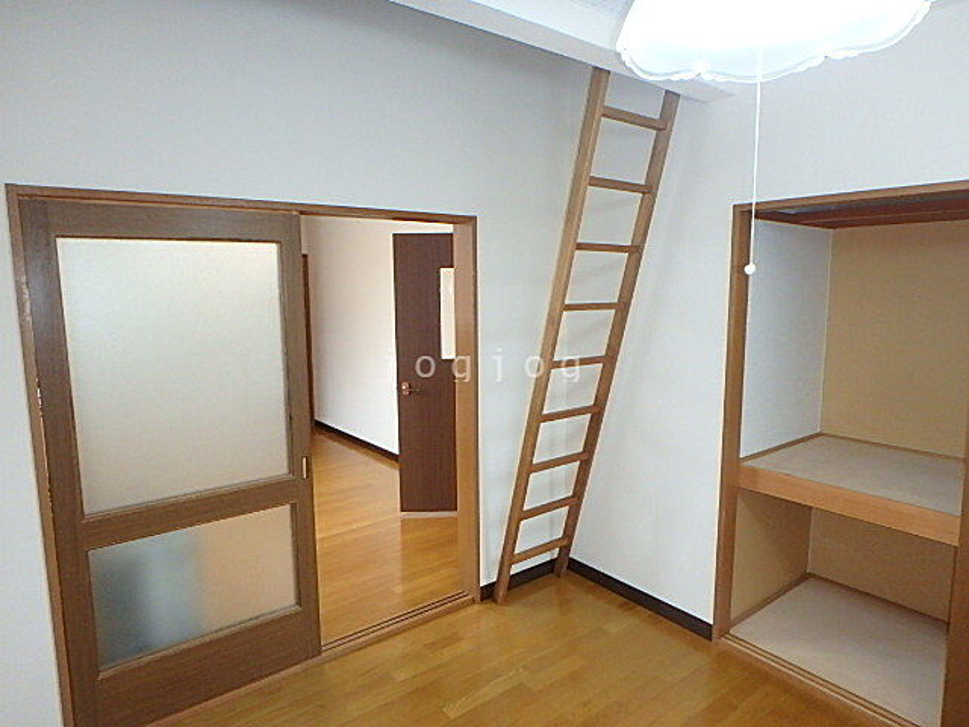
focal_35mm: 21
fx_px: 588
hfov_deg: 79.0
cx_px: 484
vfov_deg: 63.4
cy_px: 364
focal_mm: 3.7
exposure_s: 1/30
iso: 400
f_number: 3.5
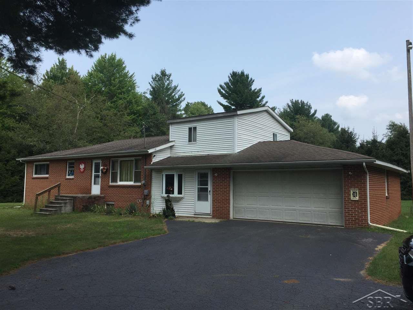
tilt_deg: +4.4
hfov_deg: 61.7
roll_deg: -1.9
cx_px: 206
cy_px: 155
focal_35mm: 29
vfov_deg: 48.2
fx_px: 346
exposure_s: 1/1980
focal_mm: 4.15
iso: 32
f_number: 2.2
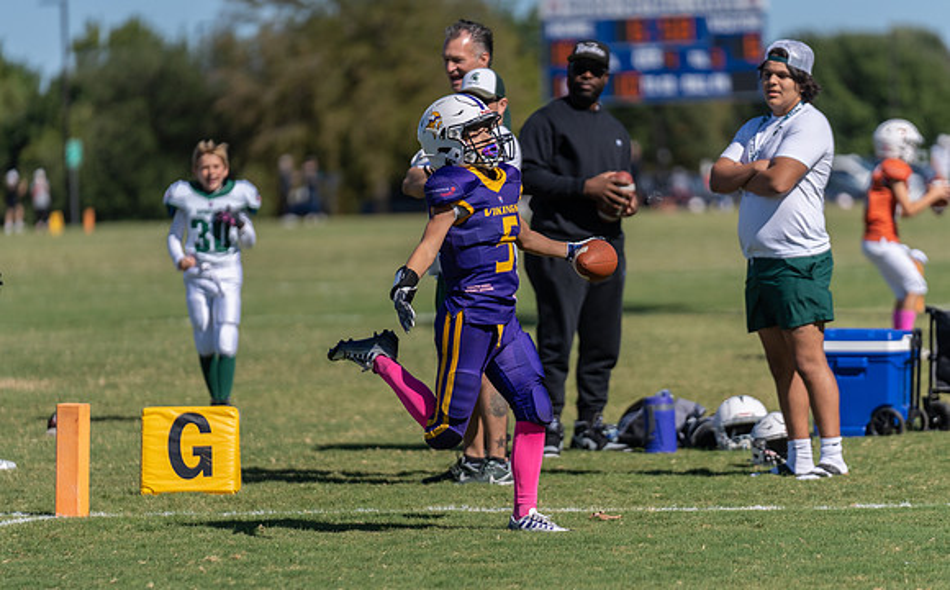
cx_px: 482
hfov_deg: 8.2
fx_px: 6659
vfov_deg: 5.1
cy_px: 304
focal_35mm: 258
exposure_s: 1/3200
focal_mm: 200
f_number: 2.8
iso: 100
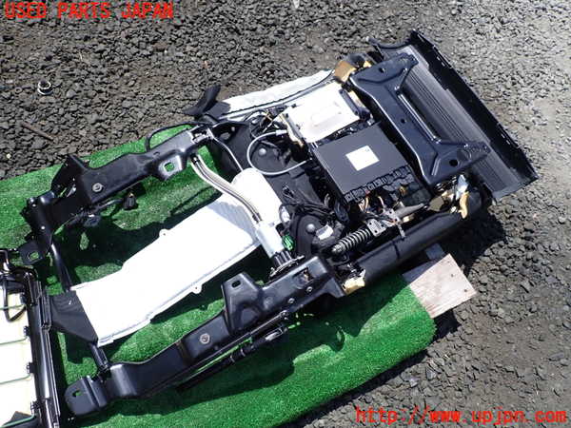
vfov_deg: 54.9
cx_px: 286
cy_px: 214
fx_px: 412
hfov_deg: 69.4
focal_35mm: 25
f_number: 2.8
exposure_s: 1/1000
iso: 100
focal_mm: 4.5
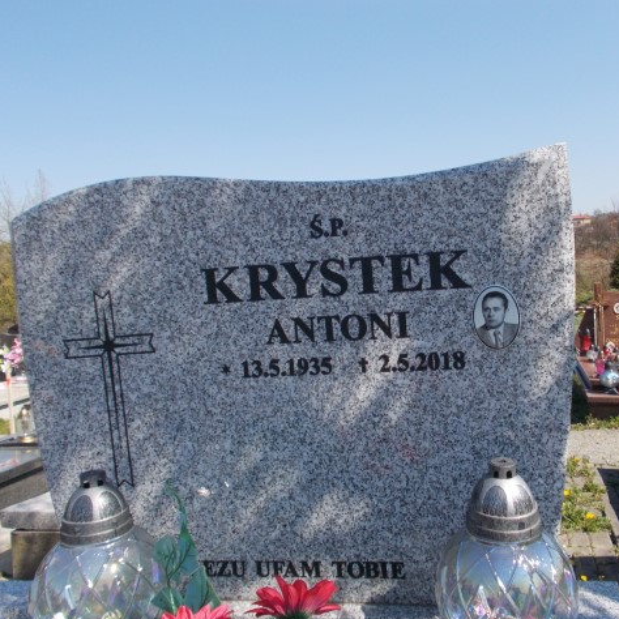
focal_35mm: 31
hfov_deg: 52.0
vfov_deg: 52.5
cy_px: 312
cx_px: 387
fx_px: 627
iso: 80
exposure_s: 1/100
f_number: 8
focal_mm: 4.6
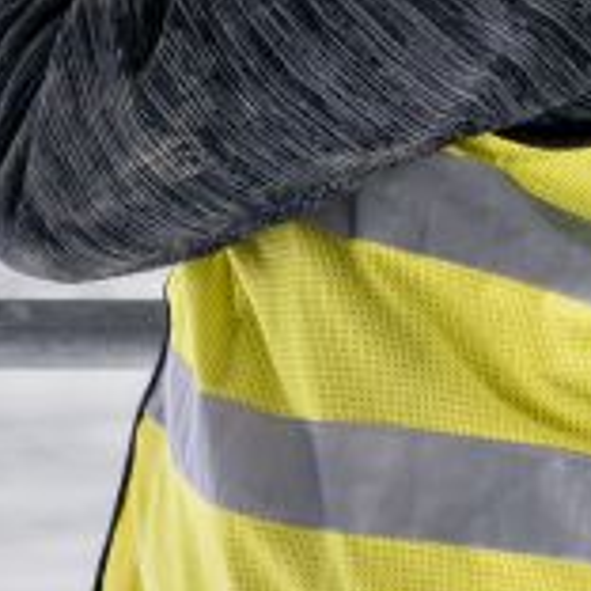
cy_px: -203
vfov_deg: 6.4
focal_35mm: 272
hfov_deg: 6.4
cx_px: 121
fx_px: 5254
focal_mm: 50
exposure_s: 1/125
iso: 200
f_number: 2.8
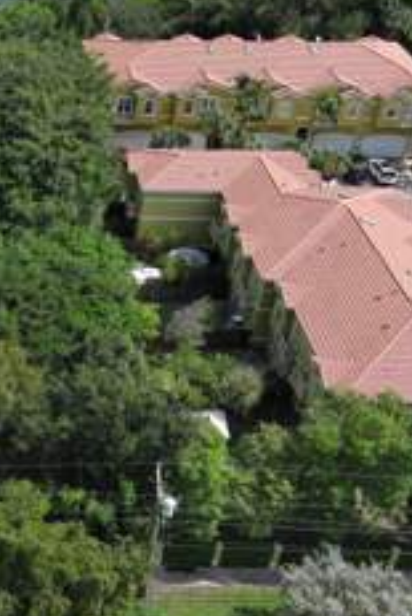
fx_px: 1028
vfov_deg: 33.3
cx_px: -88
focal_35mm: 60
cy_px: 353
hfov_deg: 21.0
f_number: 2.8
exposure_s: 1/975
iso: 100
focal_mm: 10.57
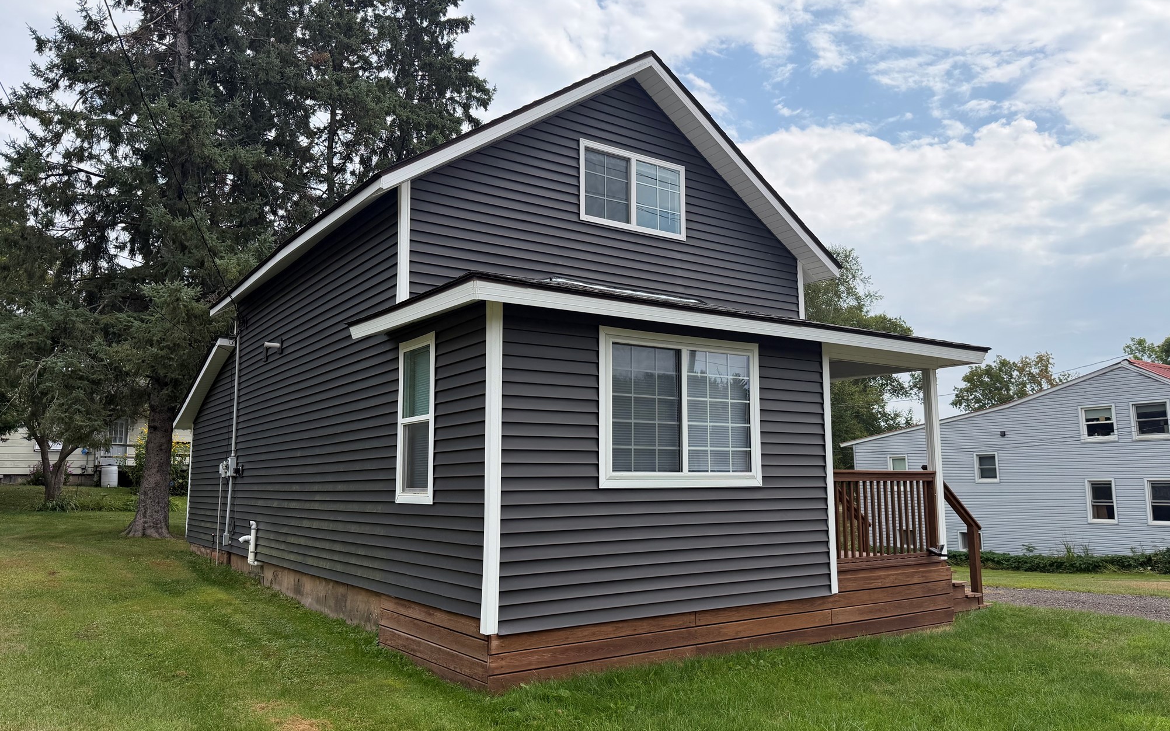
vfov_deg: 47.6
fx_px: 829
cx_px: 589
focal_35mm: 26
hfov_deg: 70.4
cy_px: 368
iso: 100
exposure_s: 1/5319
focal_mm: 6.76
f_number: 1.78
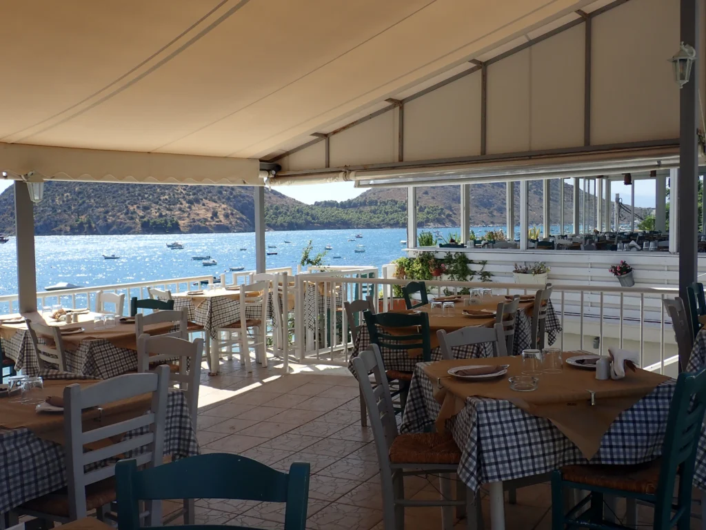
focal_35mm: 35
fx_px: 714
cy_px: 265
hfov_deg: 52.6
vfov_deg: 40.7
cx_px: 353
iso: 100
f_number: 3.5
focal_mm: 6.42
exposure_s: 1/640
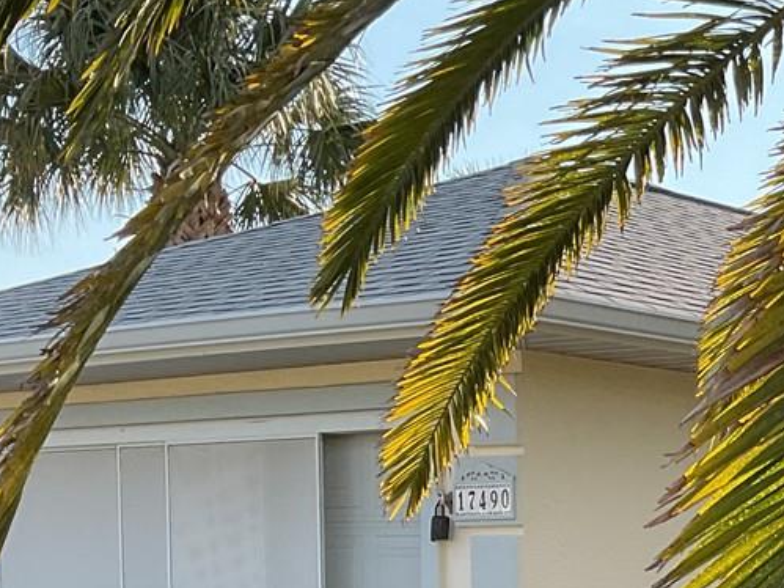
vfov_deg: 15.3
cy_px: 711
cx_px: 944
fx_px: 2106
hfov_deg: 19.8
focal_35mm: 93
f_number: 1.8
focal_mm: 3
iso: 16
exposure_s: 1/540
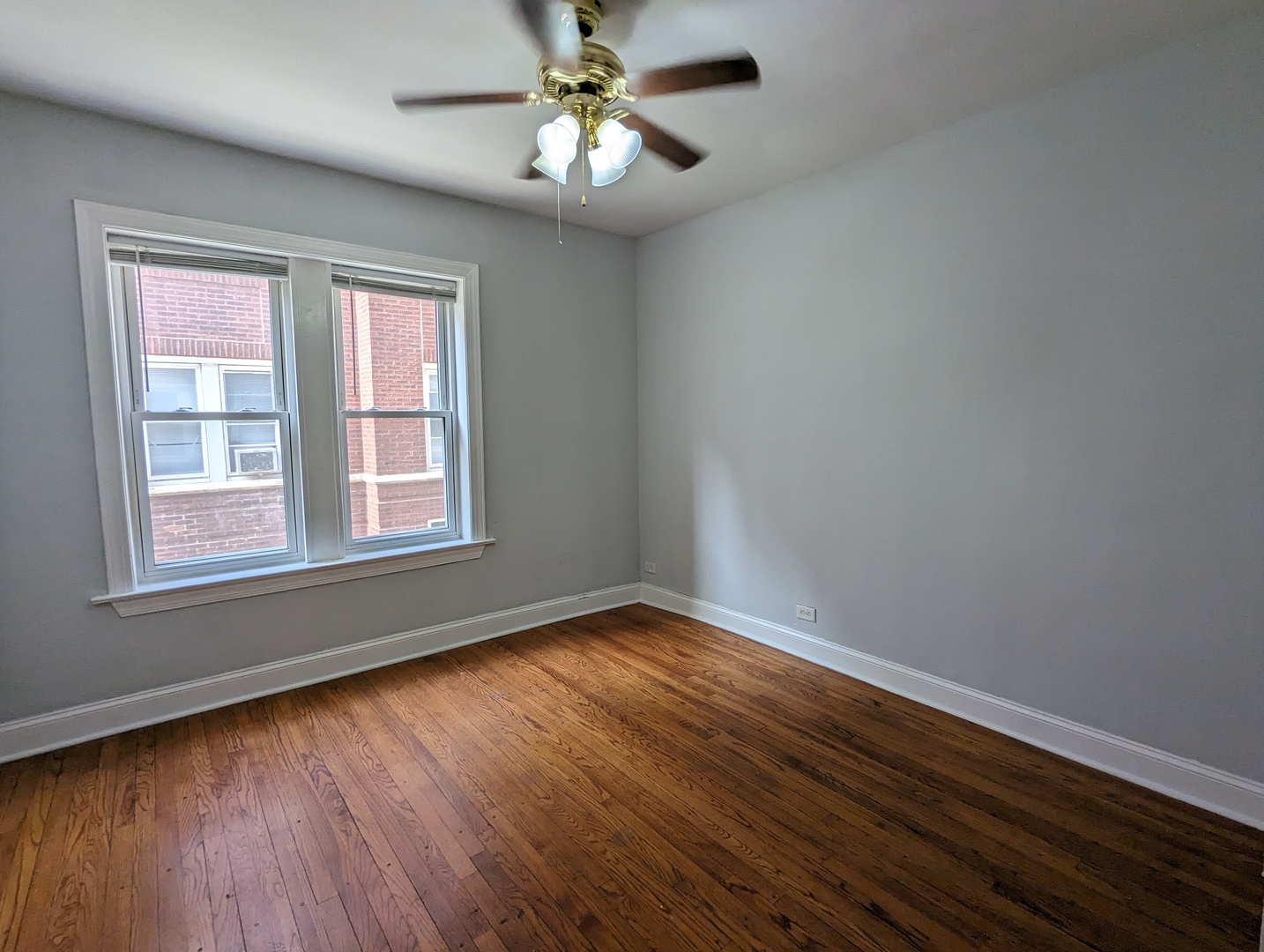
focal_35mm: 16
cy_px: 476
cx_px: 632
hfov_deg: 94.4
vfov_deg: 78.3
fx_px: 585
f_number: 2.2
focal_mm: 2.35
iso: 42
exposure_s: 1/60
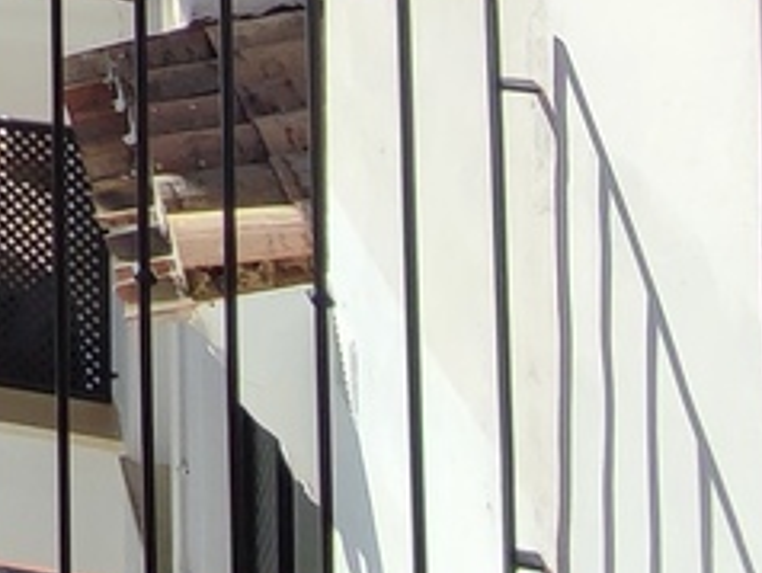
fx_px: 1895
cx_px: -756
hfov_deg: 17.0
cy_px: -714
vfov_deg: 13.5
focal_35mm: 86
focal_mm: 1.65
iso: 50
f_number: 2.2
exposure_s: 1/1723
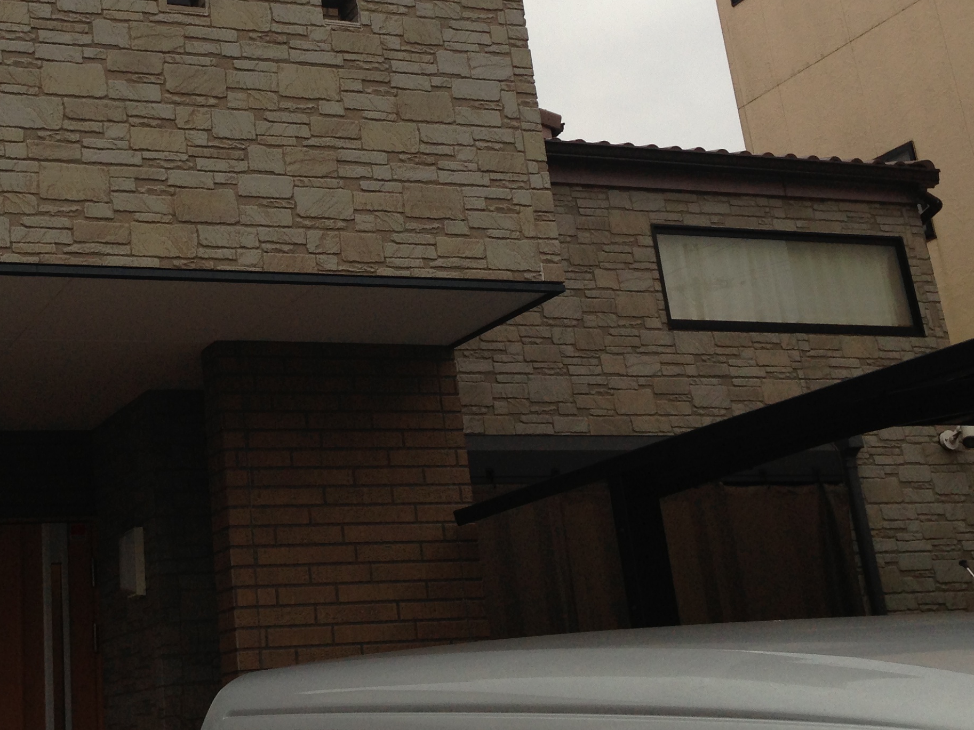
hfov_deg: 32.1
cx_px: 234
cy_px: 141
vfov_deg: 24.4
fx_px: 1660
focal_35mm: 59
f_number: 2.4
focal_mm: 4.13
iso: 64
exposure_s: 1/60
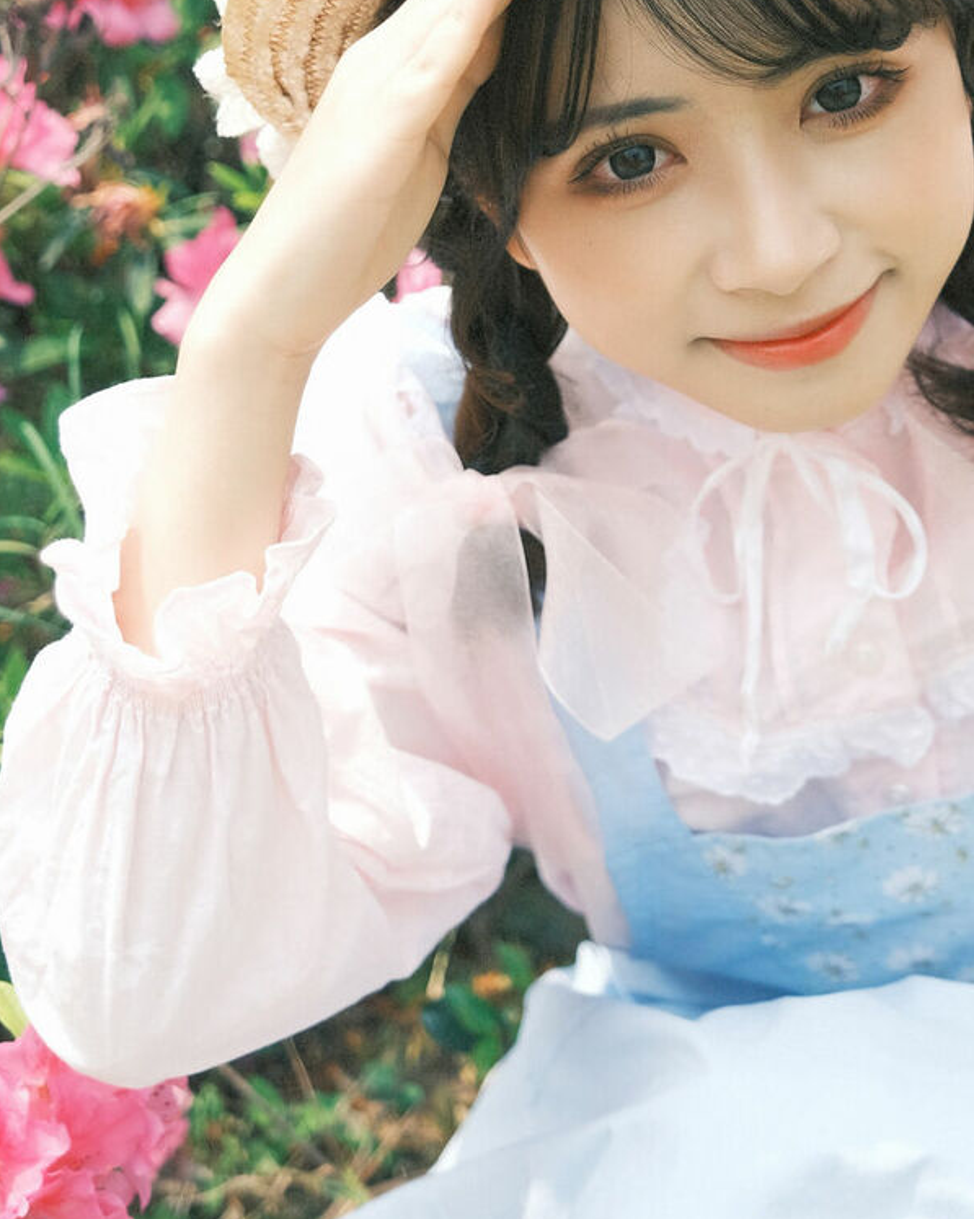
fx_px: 3569
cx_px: 421
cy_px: 242
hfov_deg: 15.5
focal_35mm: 99
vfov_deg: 19.2
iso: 160
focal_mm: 33.2
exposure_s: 1/1000
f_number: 2.8
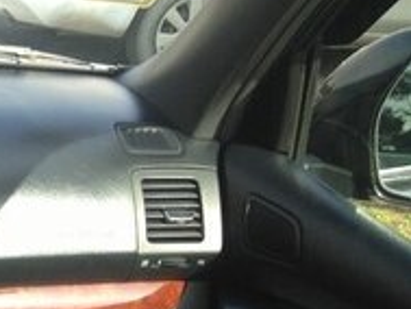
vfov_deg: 12.5
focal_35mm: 115
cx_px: -304
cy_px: 399
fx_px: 1366
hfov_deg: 15.1
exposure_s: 1/241
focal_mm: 4.12
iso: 50
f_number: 2.4
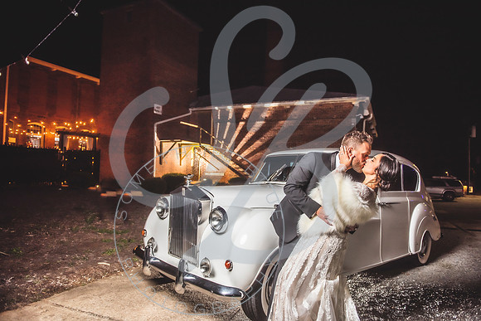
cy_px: 160
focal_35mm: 25
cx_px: 244
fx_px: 329
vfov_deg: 52.0
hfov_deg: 72.3
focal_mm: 24
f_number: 2.8
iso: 200
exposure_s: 1/125
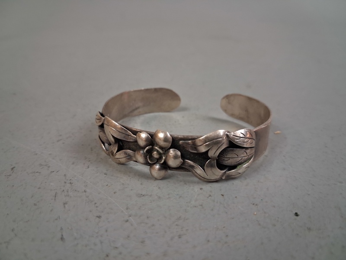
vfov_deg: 51.4
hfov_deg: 65.3
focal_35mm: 27
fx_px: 270
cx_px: 173
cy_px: 130
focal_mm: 4
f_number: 1.8
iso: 320
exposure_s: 1/50
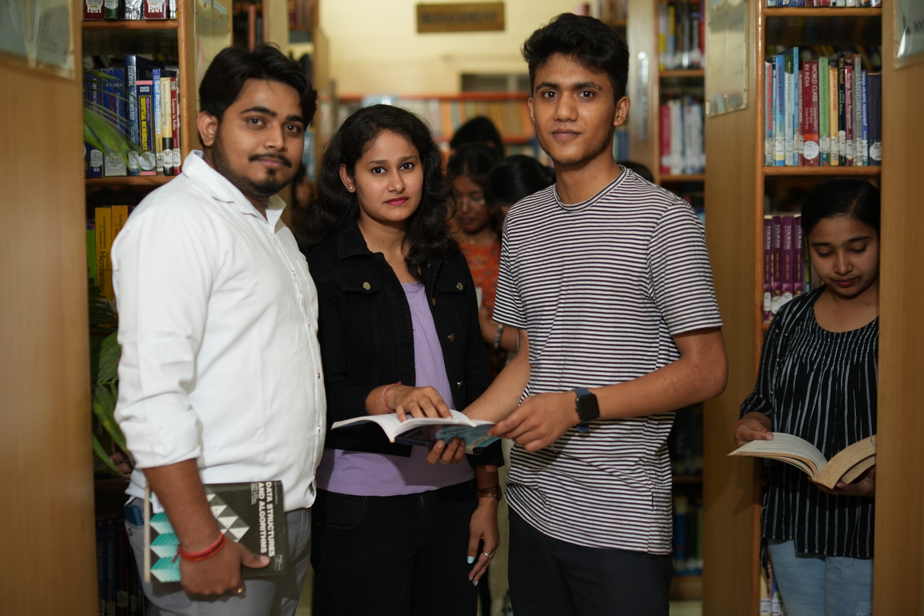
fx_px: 1283
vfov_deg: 27.0
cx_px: 462
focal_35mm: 50
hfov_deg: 39.6
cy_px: 308
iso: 400
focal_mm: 50
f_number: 2
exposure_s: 1/250
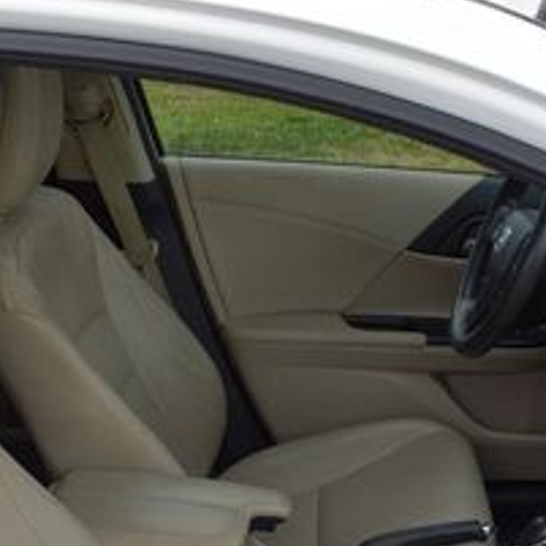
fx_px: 1303
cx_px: 451
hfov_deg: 23.3
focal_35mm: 73
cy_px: 566
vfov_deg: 22.6
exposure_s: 1/250
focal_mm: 18
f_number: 5.6
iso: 360
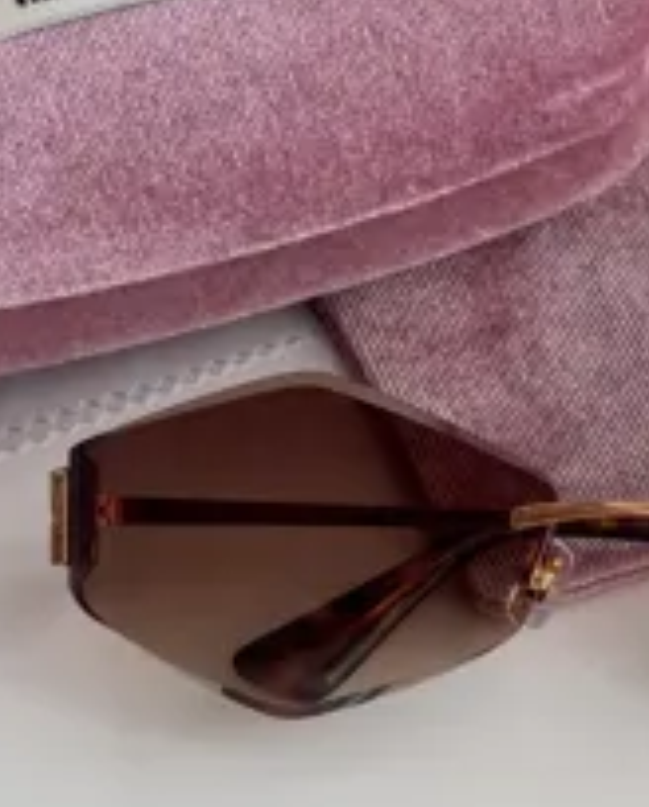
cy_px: 455
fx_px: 2633
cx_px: 617
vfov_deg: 17.4
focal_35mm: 110
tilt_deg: -46.3
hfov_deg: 13.9
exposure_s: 1/239
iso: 64
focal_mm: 6.76
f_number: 1.78
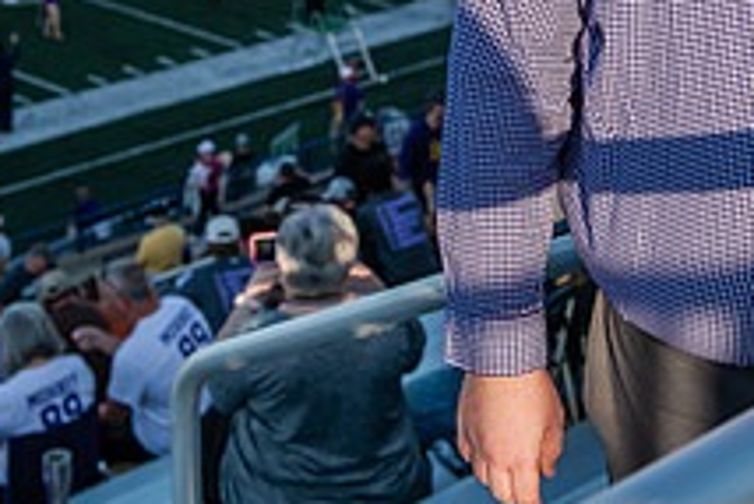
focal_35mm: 103
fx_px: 2159
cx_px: 518
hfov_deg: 19.7
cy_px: -132
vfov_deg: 12.9
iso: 250
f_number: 5
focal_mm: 38
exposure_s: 1/800
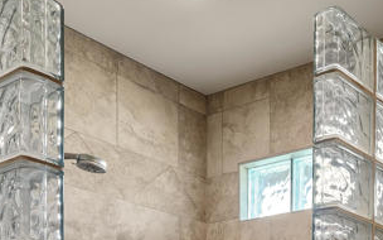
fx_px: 574
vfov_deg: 19.7
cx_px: 437
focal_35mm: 55
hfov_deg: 31.9
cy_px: 382
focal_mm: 16
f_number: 8
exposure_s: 1.3
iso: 320
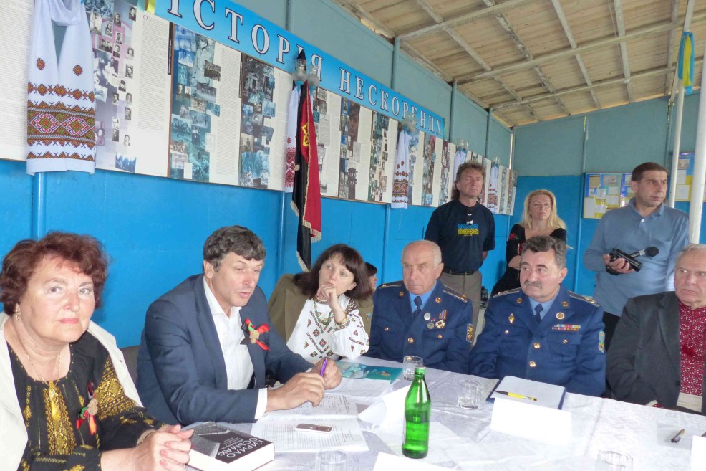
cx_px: 352
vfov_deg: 47.9
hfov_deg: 67.4
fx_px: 529
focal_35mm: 27
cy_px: 249
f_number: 2.8
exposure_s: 1/60
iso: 250
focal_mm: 4.5
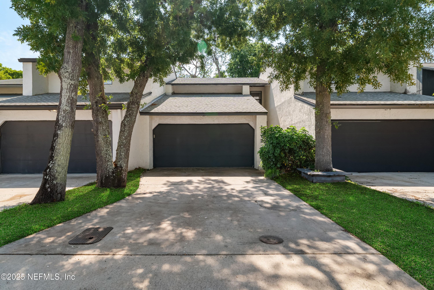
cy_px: 145
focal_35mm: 19
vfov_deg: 64.6
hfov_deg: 86.9
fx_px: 229
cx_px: 217
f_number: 9
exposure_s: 1/250
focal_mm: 19
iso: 800
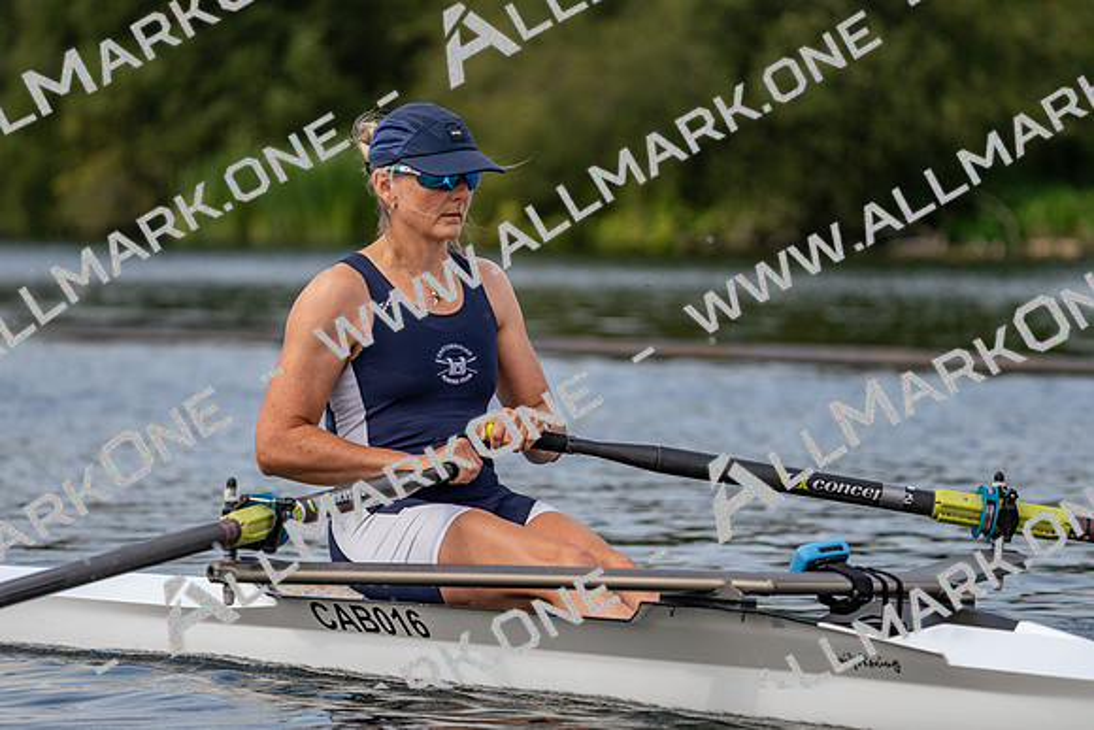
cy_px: 365
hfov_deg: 8.0
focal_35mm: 257
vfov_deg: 5.4
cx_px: 547
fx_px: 7811
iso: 320
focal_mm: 257
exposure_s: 1/1600
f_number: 5.6
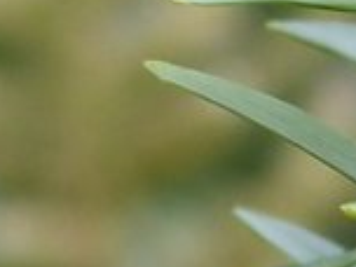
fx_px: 41590
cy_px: -258
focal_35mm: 4044
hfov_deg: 0.5
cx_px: 550
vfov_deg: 0.4
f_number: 2.8
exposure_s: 1/50
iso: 125
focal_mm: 108
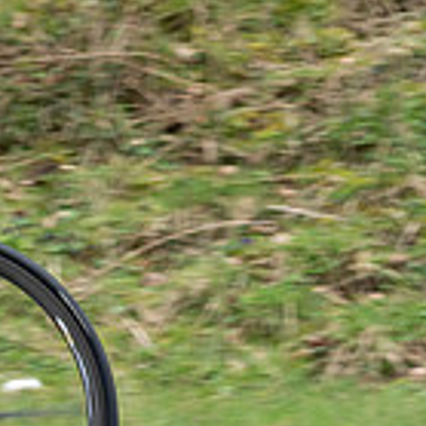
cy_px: -118
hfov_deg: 4.2
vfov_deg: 4.3
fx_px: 5708
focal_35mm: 410
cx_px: -424
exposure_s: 1/500
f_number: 4.5
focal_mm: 70
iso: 500
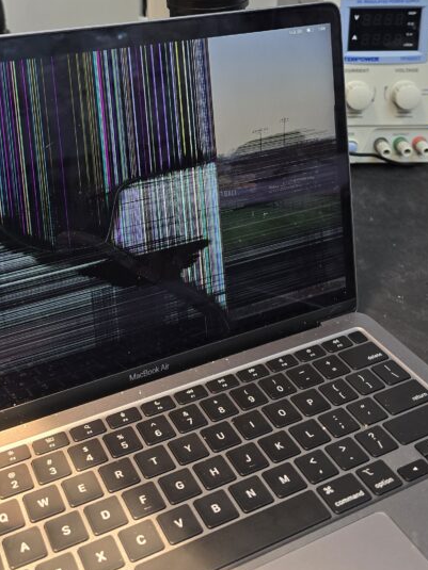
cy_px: 65
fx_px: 726
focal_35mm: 44
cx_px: 170
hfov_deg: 32.8
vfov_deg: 40.0
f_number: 1.7
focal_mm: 6.3
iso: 160
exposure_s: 1/120
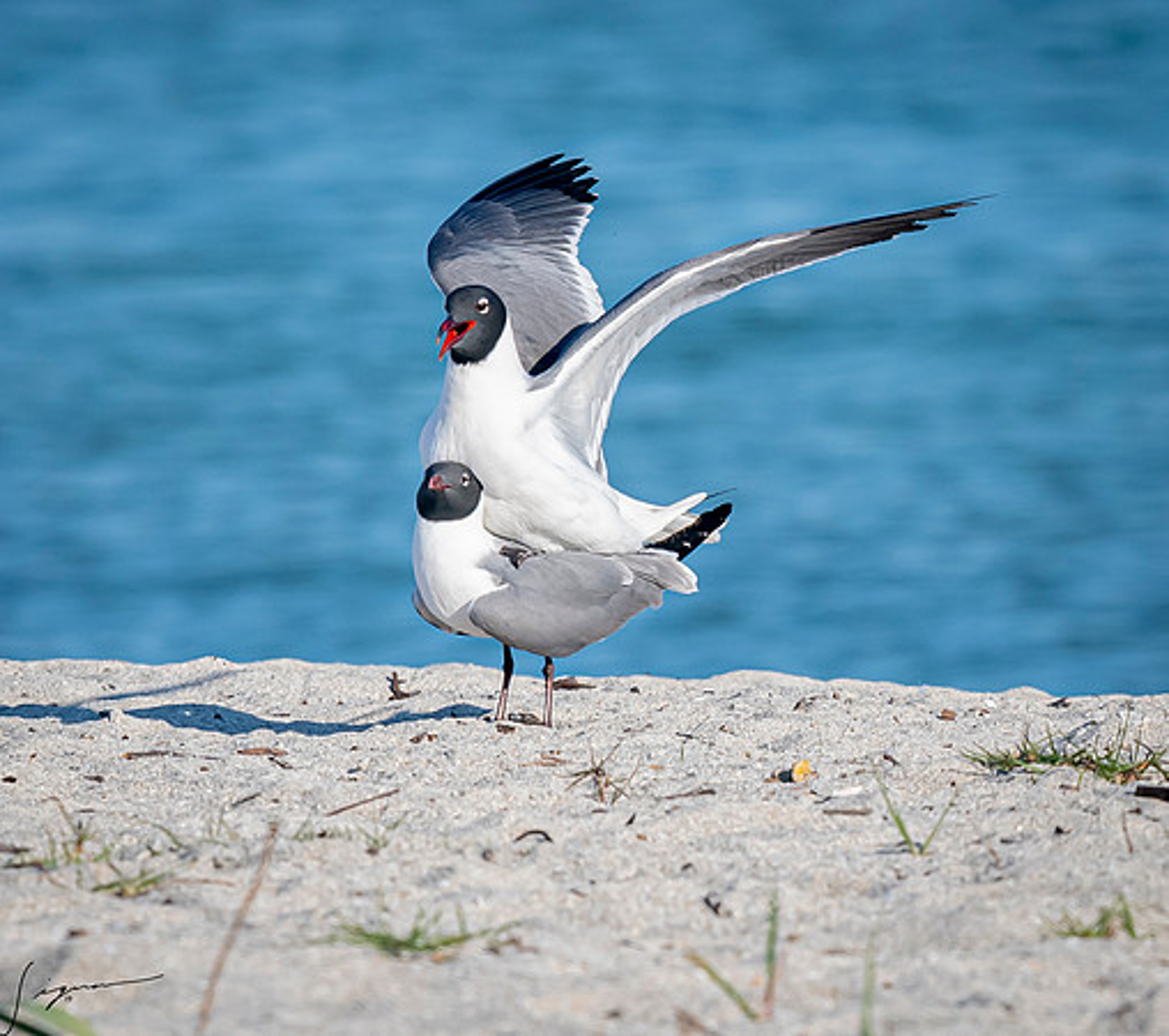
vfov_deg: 1.5
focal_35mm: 1096
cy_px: 414
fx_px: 39553
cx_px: 1096
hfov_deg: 1.7
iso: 500
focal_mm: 300
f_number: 5.6
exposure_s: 1/2000
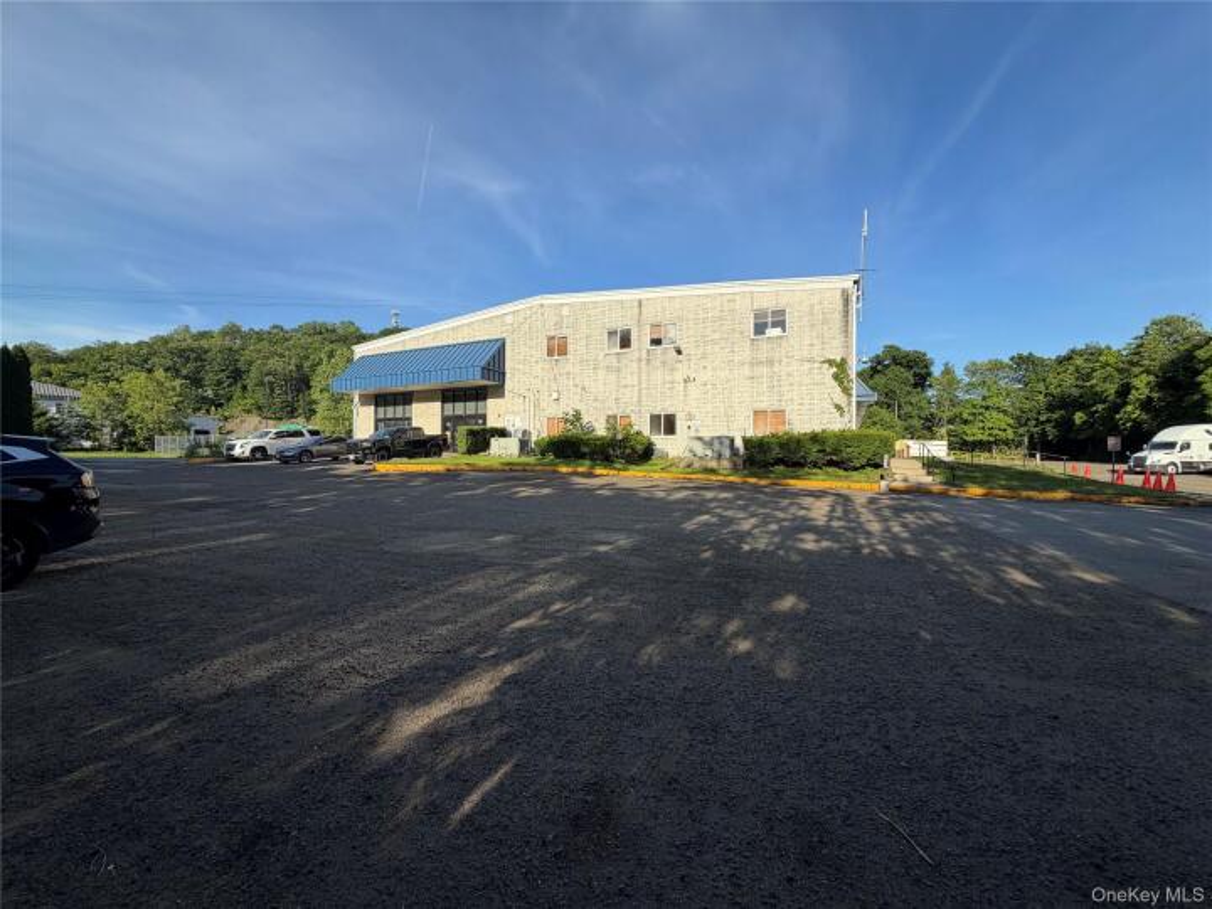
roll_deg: -1.8
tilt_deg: -0.1
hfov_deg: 102.1
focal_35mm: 14
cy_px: 454
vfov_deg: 85.7
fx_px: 490
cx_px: 606
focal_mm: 2.22
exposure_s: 1/770
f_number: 2.2
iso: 25
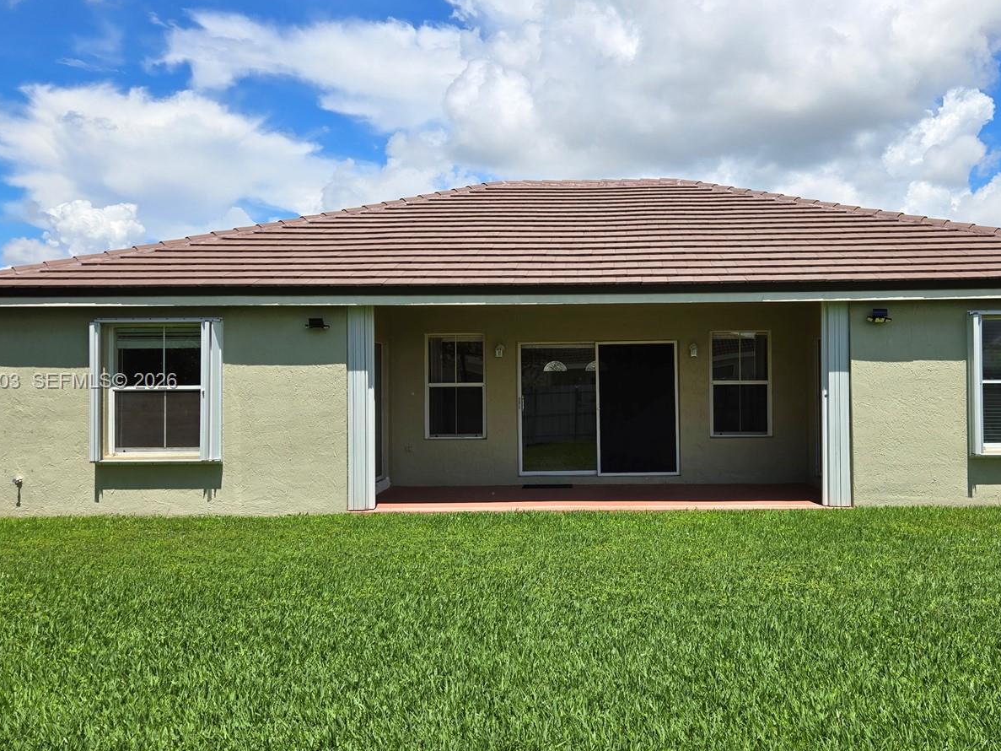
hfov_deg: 58.0
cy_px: 382
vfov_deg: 45.4
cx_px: 589
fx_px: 896
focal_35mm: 31
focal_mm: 5.4
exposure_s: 1/2192
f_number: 1.8
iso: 25
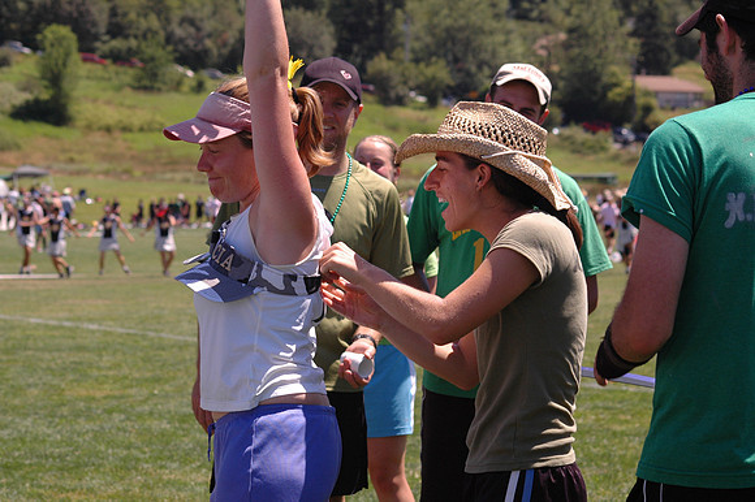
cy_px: 251
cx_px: 378
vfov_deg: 13.0
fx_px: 2201
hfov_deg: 19.5
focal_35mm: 105
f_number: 7.1
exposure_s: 1/400
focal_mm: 70
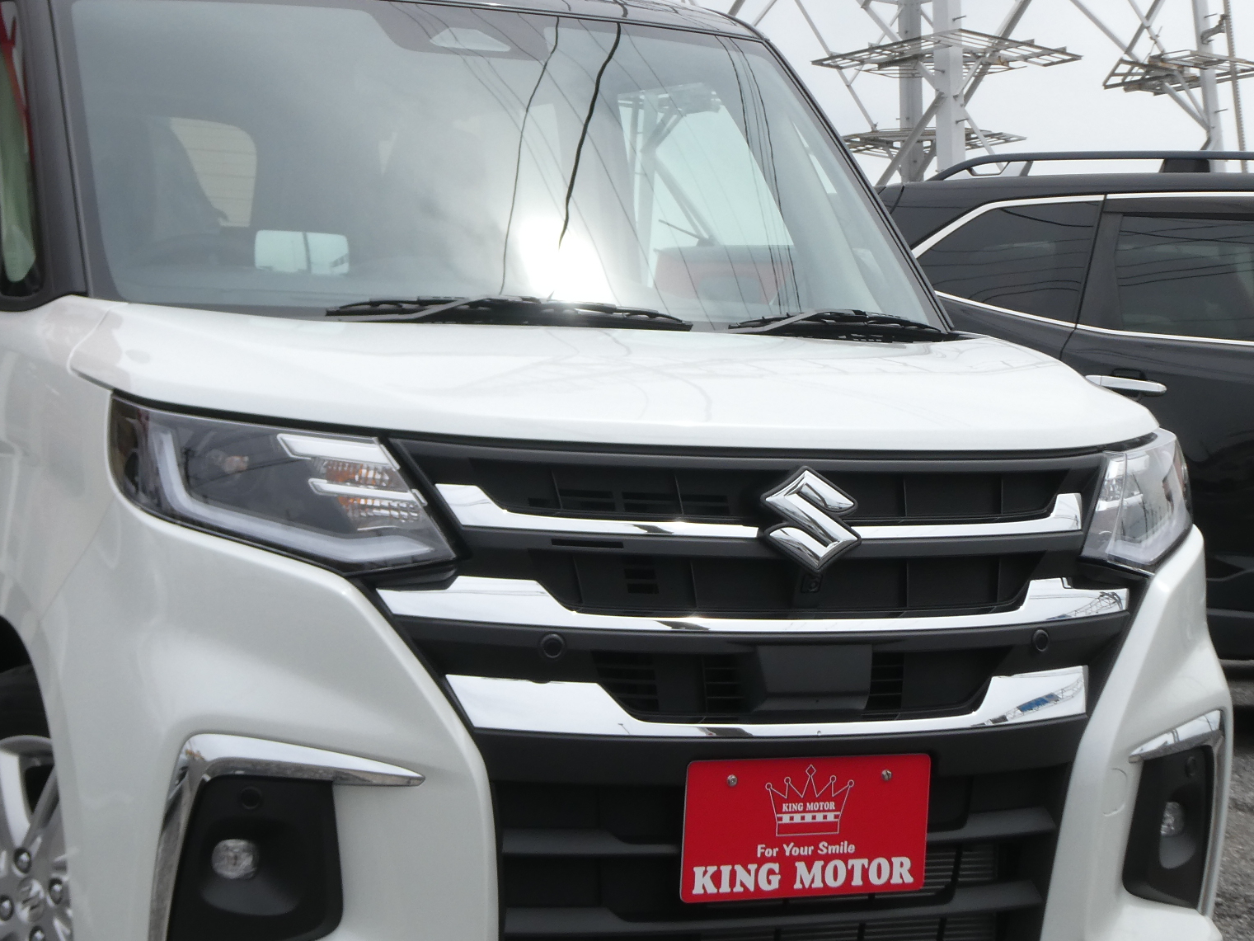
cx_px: 454
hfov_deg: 28.0
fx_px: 2500
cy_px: 376
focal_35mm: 69
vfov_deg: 21.3
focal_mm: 7.2
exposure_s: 1/640
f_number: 4
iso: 80
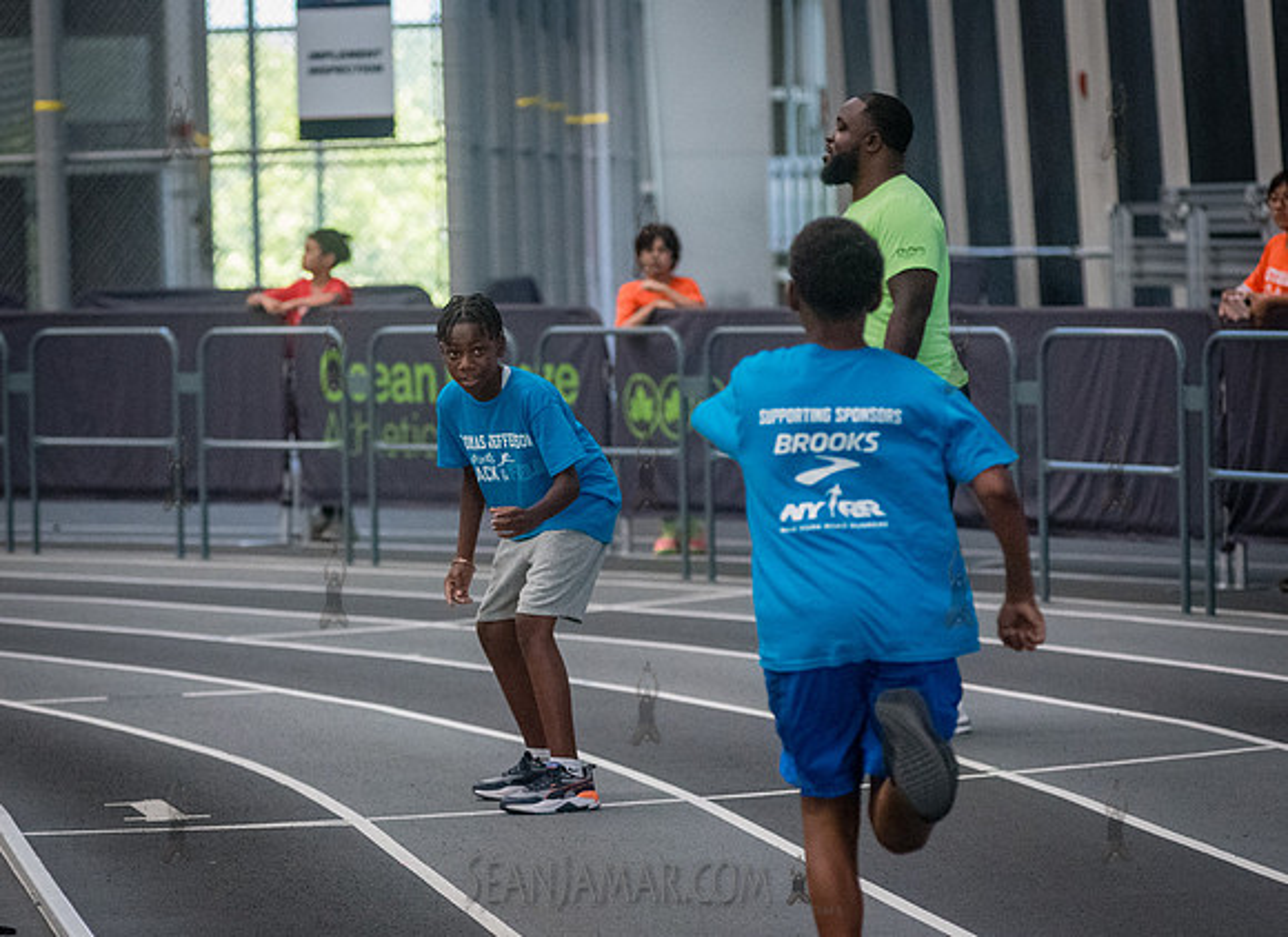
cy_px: 442
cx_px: 461
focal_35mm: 194
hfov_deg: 10.3
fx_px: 7125
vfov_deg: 7.5
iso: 6400
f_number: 4
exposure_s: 1/2500
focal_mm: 145
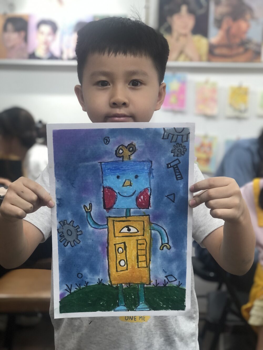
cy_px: 175
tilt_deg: -5.1
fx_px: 577
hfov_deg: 25.7
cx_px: 132
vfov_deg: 33.8
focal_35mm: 57
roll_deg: -1.5
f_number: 2.8
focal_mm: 6.6
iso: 40
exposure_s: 1/33
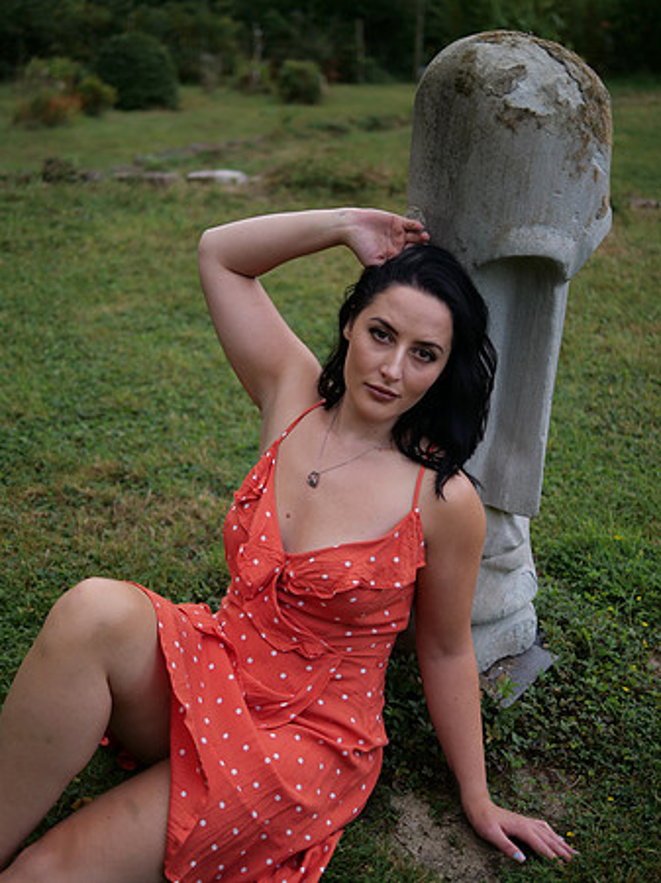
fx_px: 1274
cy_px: 442
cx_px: 330
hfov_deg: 29.1
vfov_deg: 38.2
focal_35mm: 50
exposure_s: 1/2500
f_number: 1.4
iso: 200
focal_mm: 25
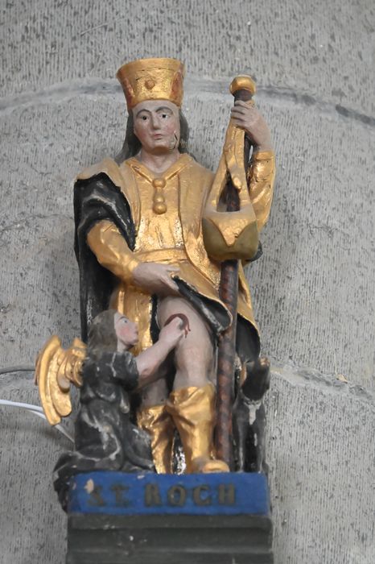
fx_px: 3128
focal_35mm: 200
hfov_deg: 6.9
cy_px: 282
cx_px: 188
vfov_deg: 10.3
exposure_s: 1/125
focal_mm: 200
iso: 22800
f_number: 6.3
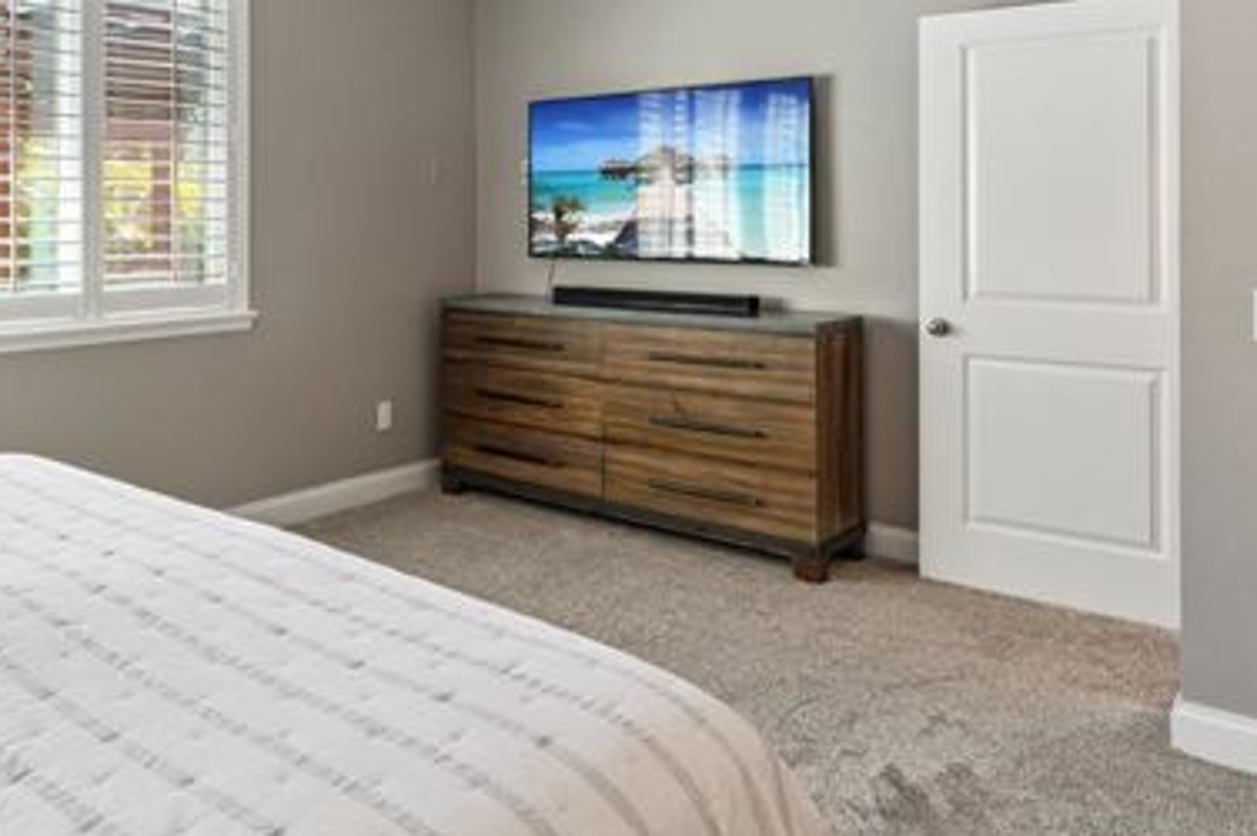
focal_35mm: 31
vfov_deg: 41.3
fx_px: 1066
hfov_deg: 55.9
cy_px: 192
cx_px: 222
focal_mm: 16.3
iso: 800
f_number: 10
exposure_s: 1/60
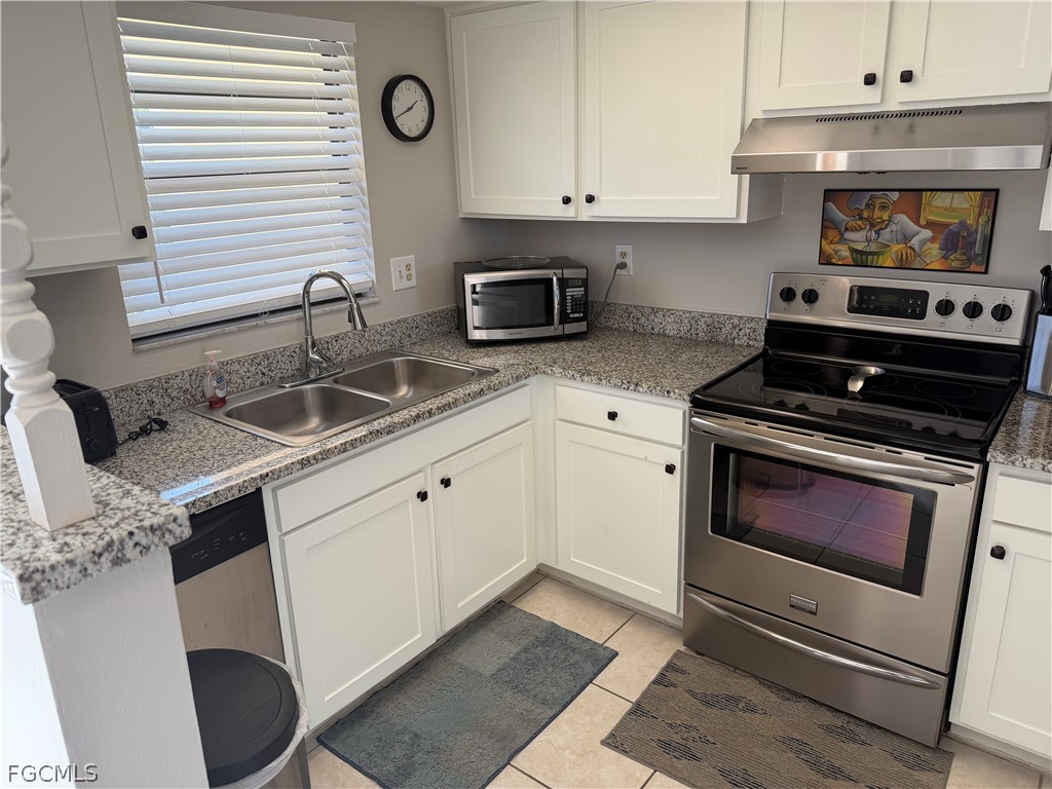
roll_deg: +1.7
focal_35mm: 24
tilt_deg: -16.4
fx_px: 729
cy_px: 394
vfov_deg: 56.8
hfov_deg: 71.6
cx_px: 526
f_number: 1.78
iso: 64
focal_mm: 6.76
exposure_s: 1/138
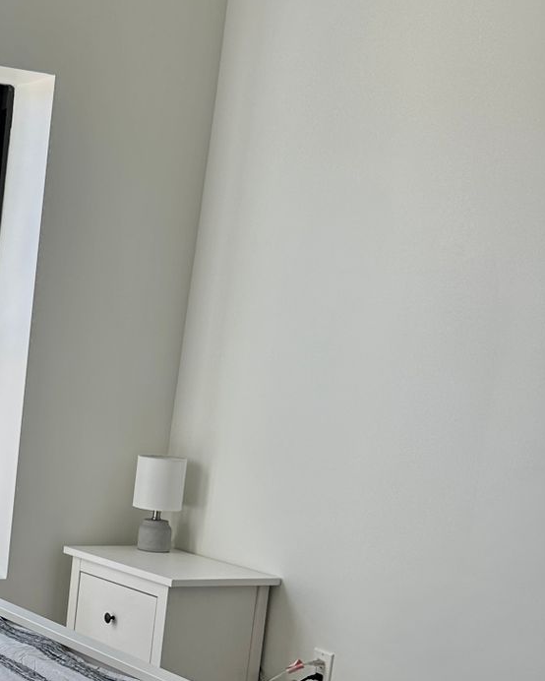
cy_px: 541
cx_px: -159
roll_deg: -3.9
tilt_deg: -9.7
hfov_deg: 21.3
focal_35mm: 65
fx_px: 1310
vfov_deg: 28.5
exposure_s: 1/791
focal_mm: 6.86
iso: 80
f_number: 1.78
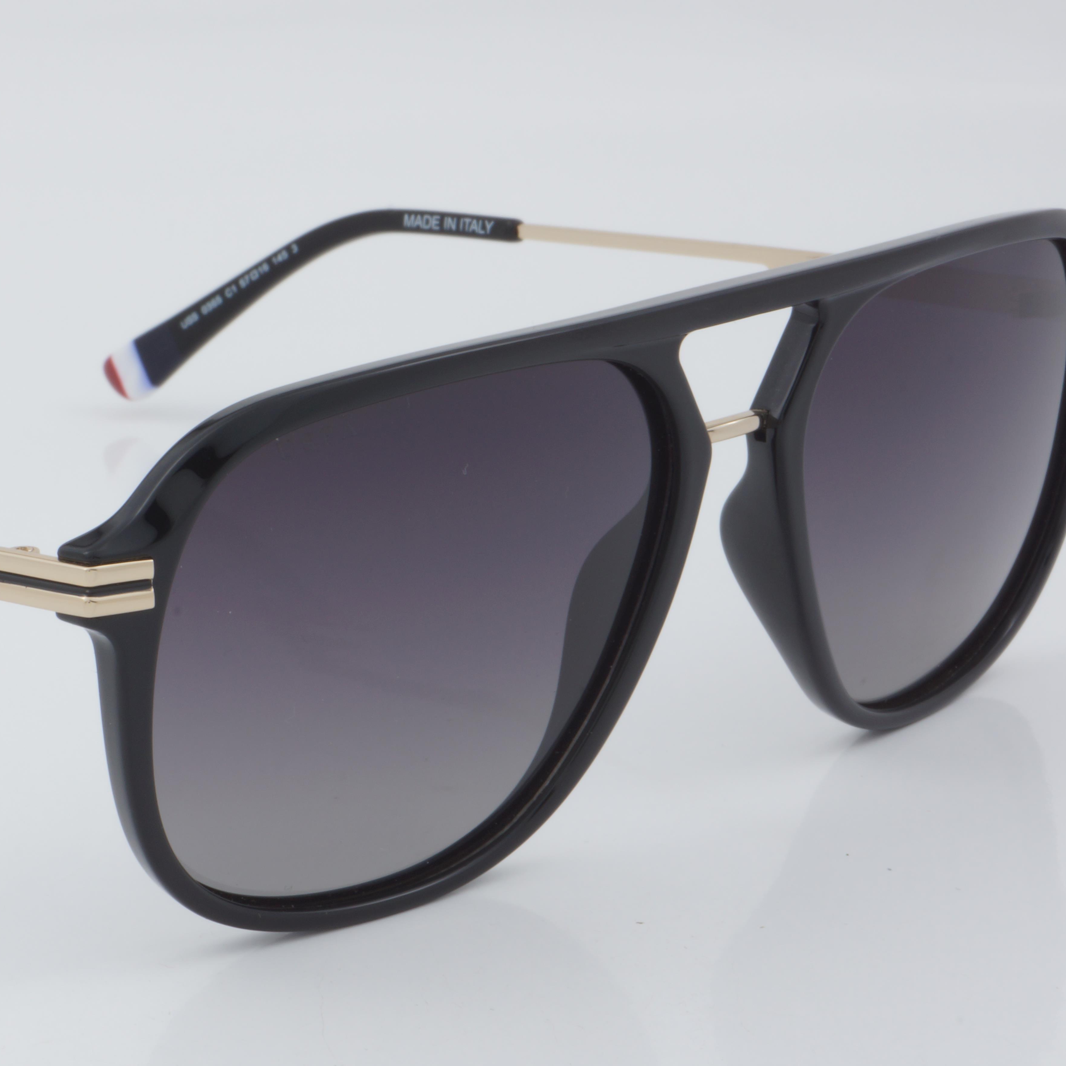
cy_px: 563
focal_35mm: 108
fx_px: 3763
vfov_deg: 16.1
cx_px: 235
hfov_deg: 16.0
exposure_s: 1/3
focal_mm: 50
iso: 100
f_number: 32
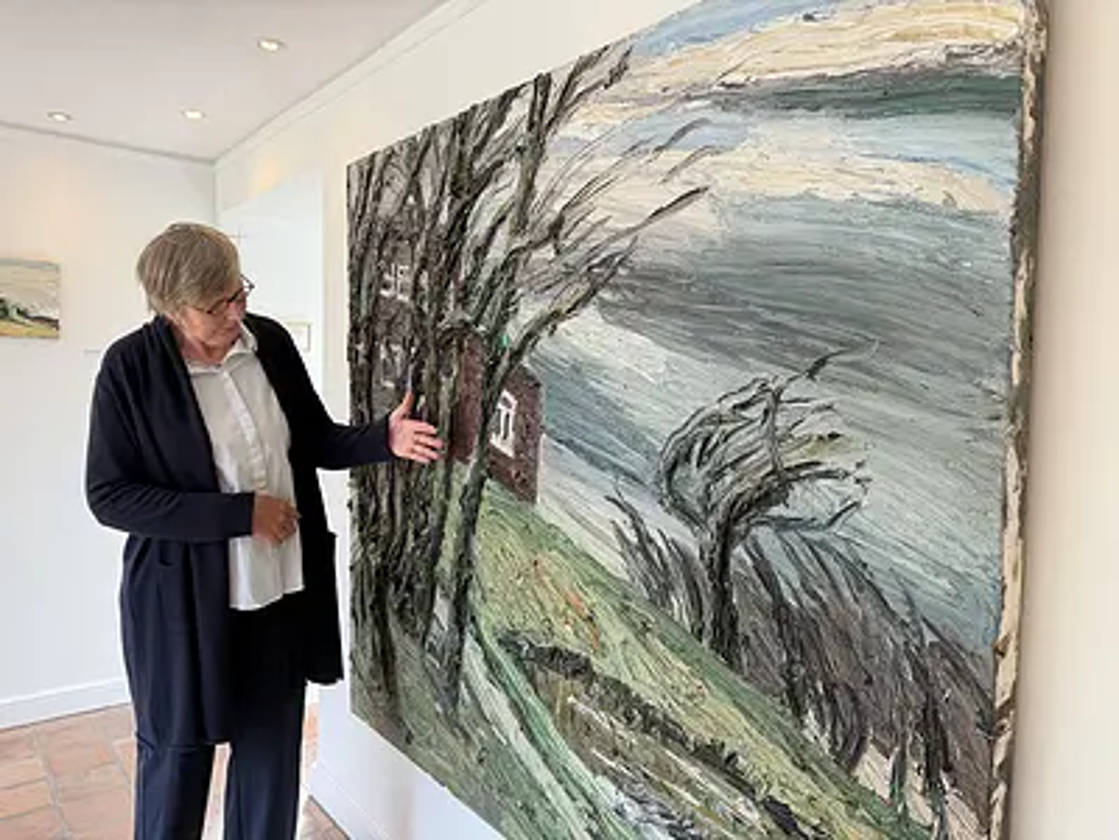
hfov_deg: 71.6
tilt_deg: -2.7
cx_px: 560
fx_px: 776
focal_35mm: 24
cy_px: 420
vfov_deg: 56.8
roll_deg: -1.0
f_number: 1.78
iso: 64
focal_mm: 6.76
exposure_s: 1/100
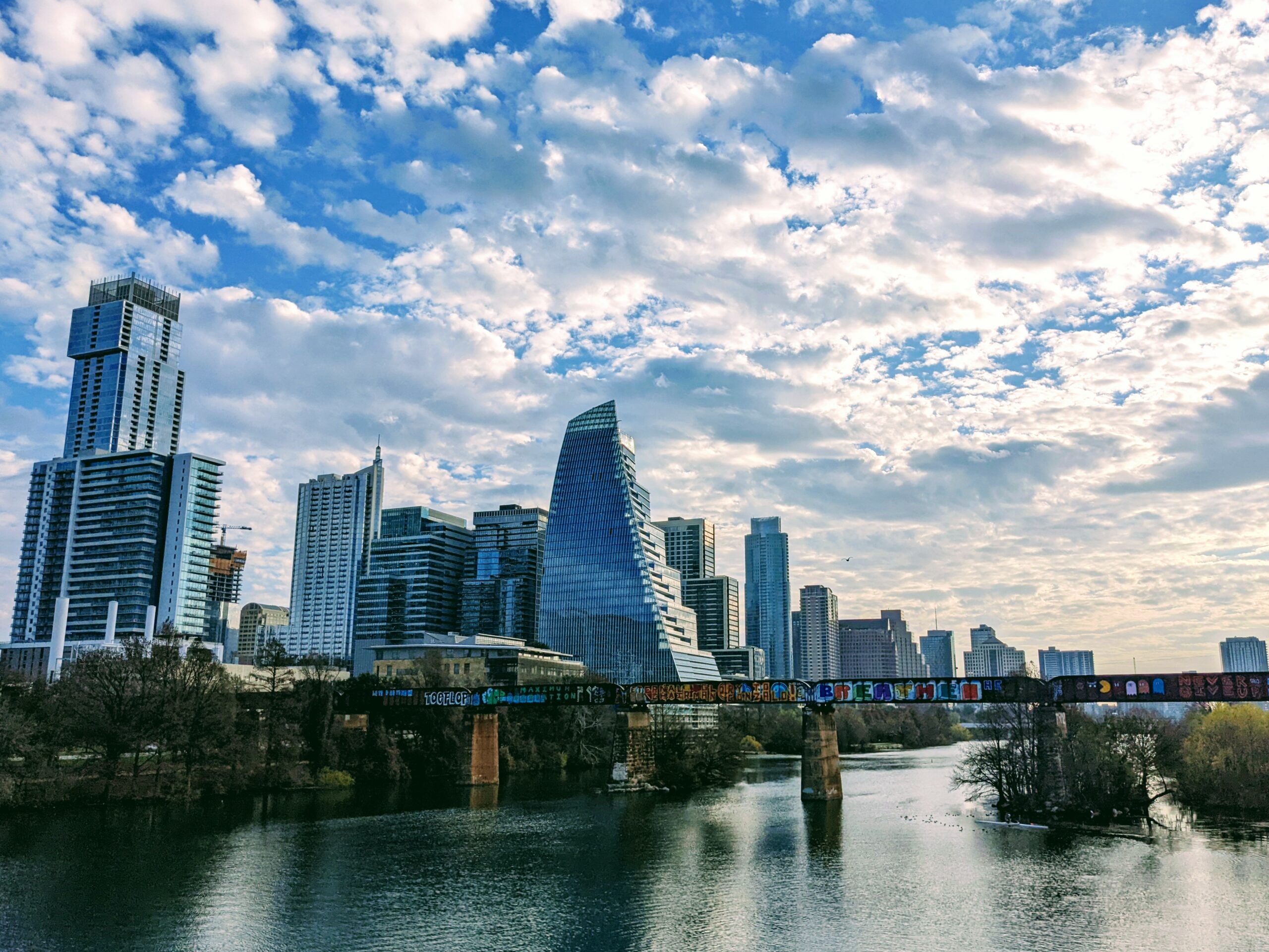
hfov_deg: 65.3
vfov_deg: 51.4
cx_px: 634
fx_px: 990
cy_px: 476
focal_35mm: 27
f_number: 1.73
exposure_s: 1/7812
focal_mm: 4.38
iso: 66
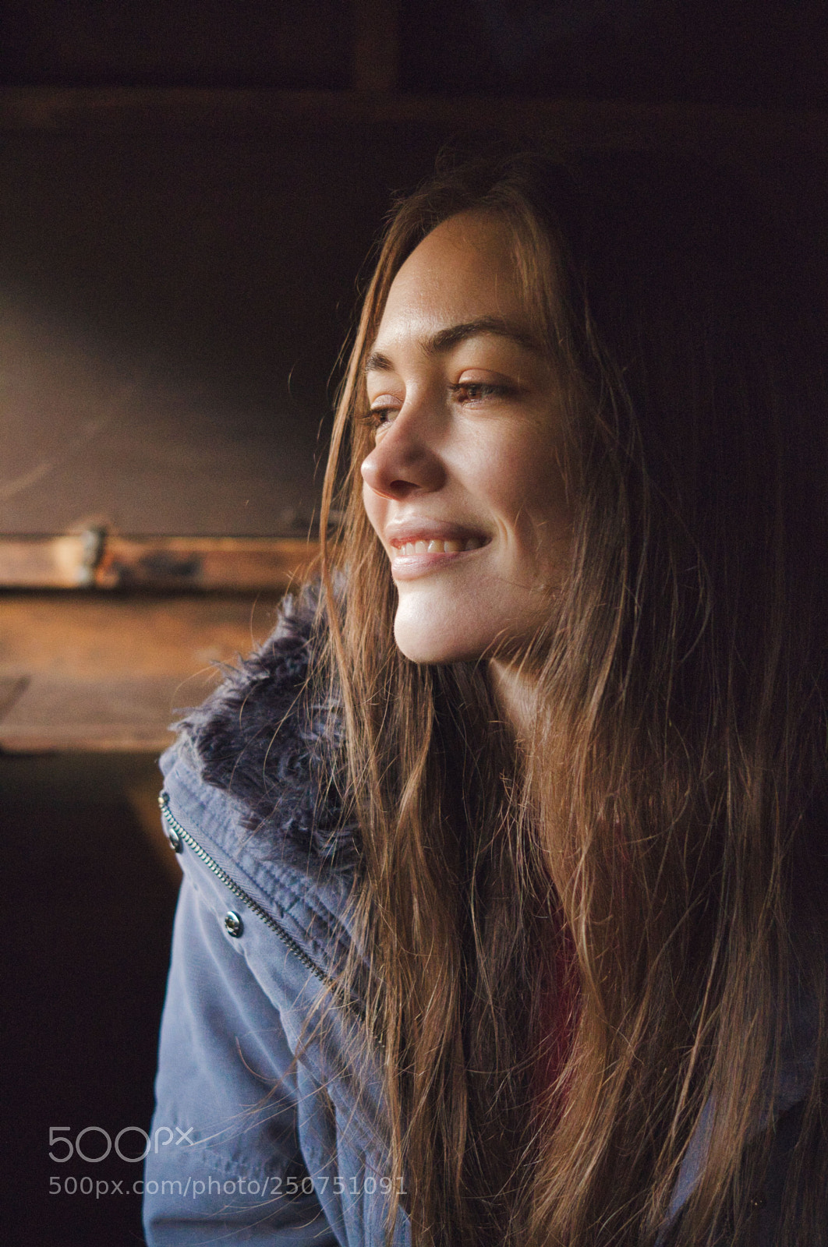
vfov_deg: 47.5
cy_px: 624
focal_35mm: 41
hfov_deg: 32.5
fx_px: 1419
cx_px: 414
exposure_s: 1/1000
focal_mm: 27
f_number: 2.8
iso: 6400
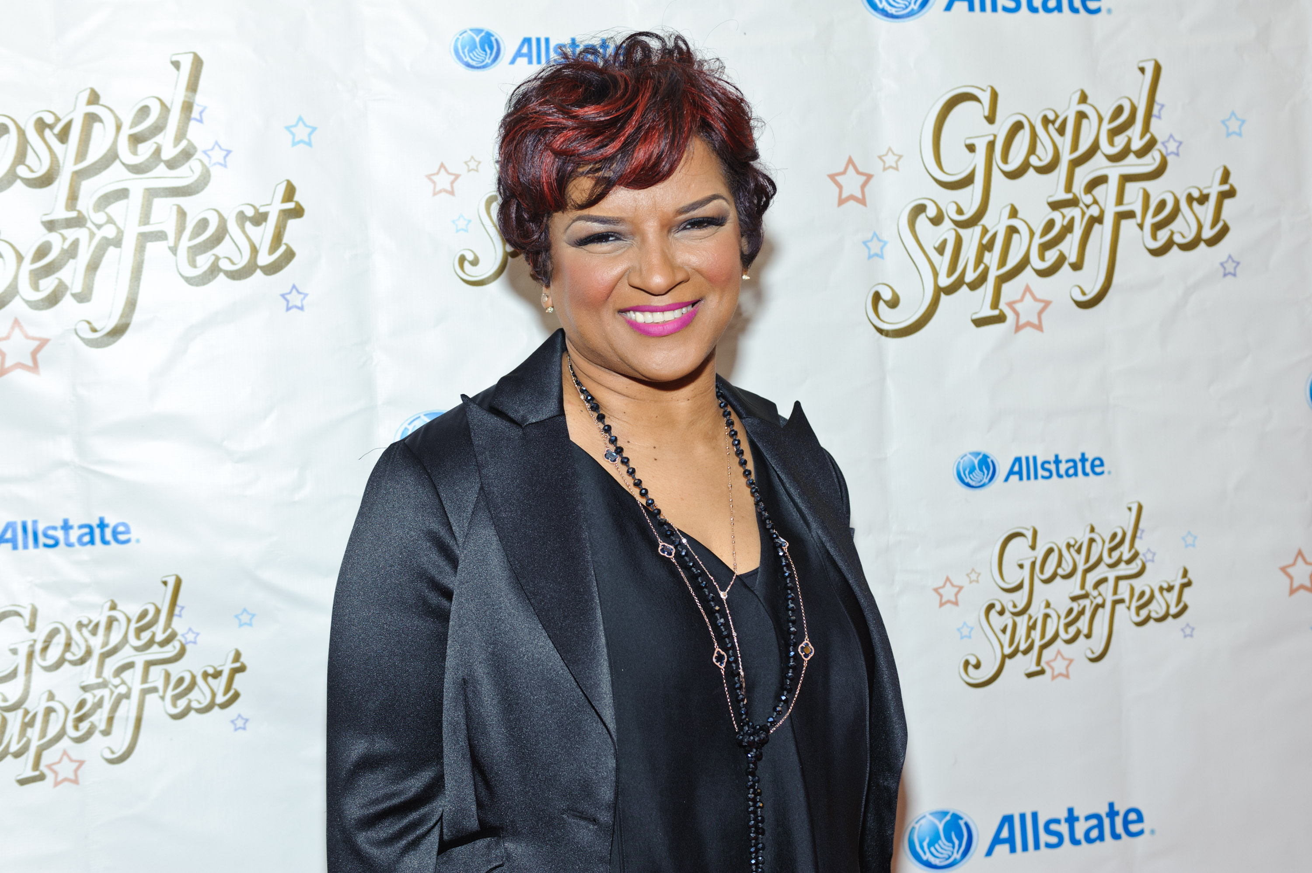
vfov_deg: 28.0
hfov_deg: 41.1
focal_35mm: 48
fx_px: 1748
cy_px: 436
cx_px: 656
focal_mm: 48
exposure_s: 1/125
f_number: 7.1
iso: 800
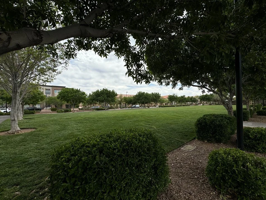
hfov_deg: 98.1
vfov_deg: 81.7
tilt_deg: +0.0
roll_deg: +0.9
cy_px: 105
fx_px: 115
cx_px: 138
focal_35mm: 15
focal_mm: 2.22
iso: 50
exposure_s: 1/2083
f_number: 2.2
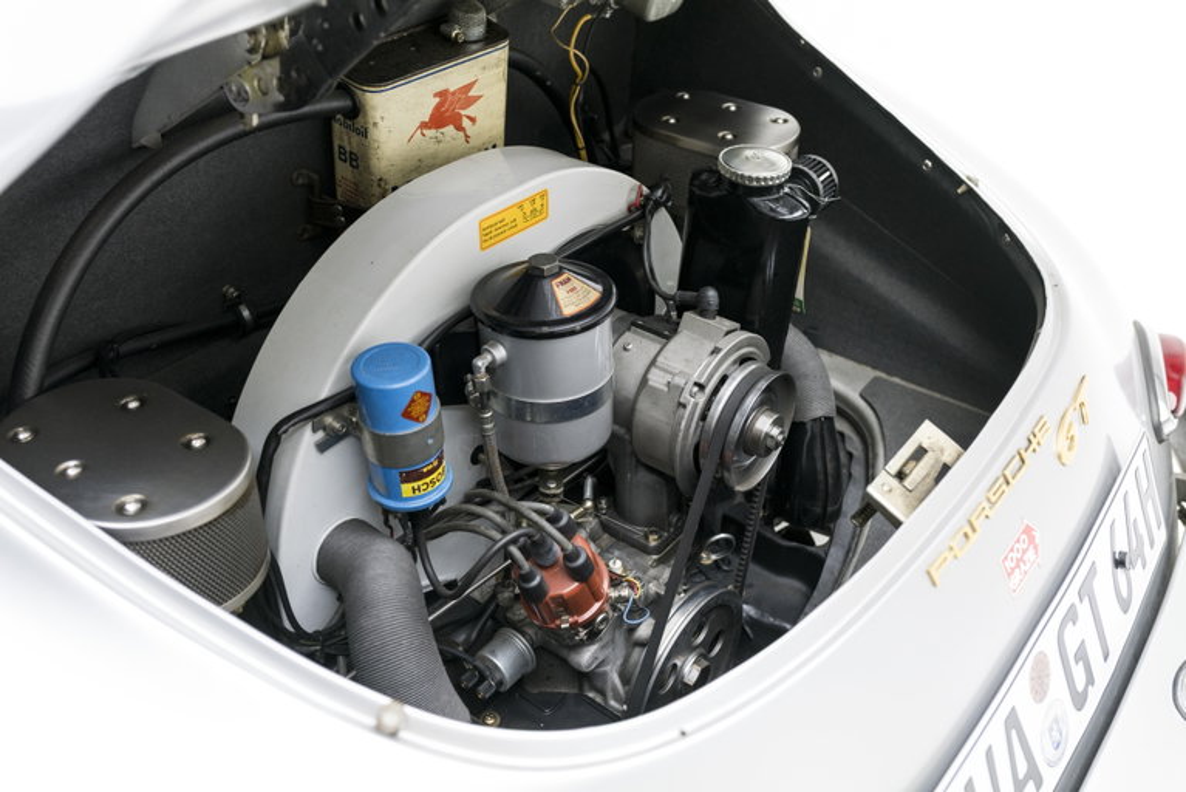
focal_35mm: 35
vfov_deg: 37.9
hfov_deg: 54.4
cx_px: 593
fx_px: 1153
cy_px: 396
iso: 800
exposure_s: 1/40
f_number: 4
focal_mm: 35
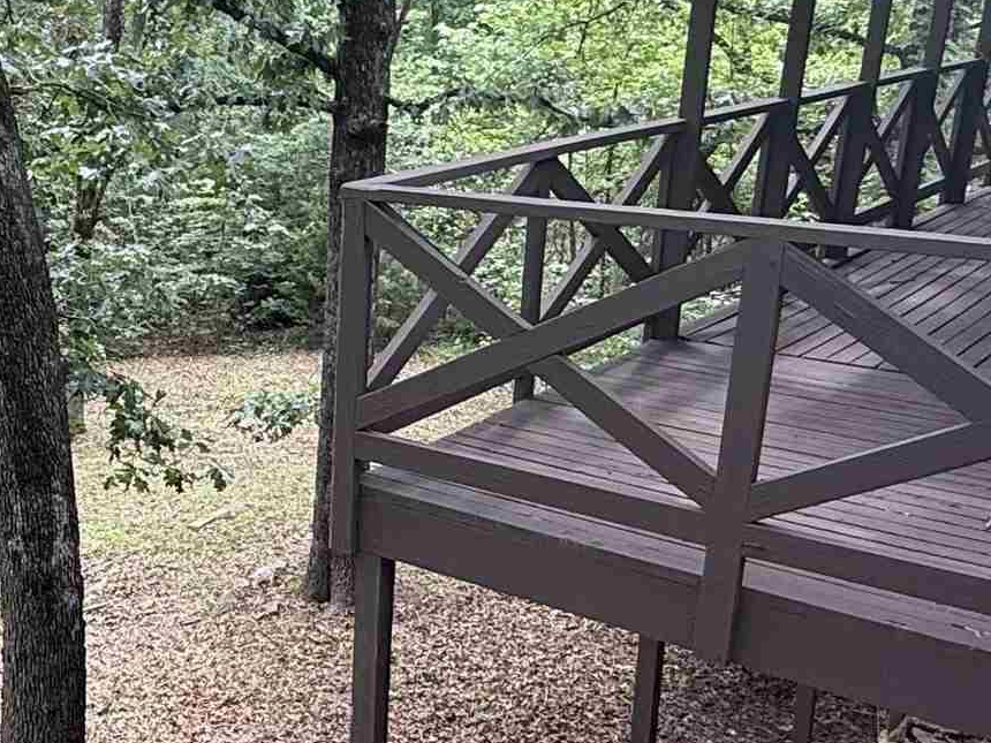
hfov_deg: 35.5
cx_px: 69
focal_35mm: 50
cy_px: 429
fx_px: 1431
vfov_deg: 29.1
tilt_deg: -17.8
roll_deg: +0.4
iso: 50
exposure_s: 1/99
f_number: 2.2
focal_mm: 2.22
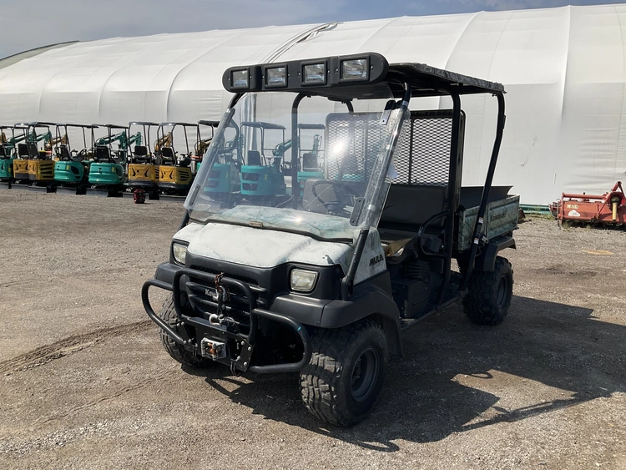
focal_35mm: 29
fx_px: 525
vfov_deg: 48.3
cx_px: 313
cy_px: 235
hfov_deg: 61.6
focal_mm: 3
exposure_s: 1/2959
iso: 25
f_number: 1.8
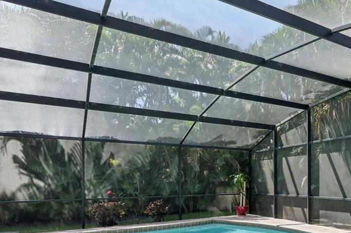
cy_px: 177
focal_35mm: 31
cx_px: 381
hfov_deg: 45.9
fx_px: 302
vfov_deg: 41.0
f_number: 8
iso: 400
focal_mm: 14
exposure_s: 1/250
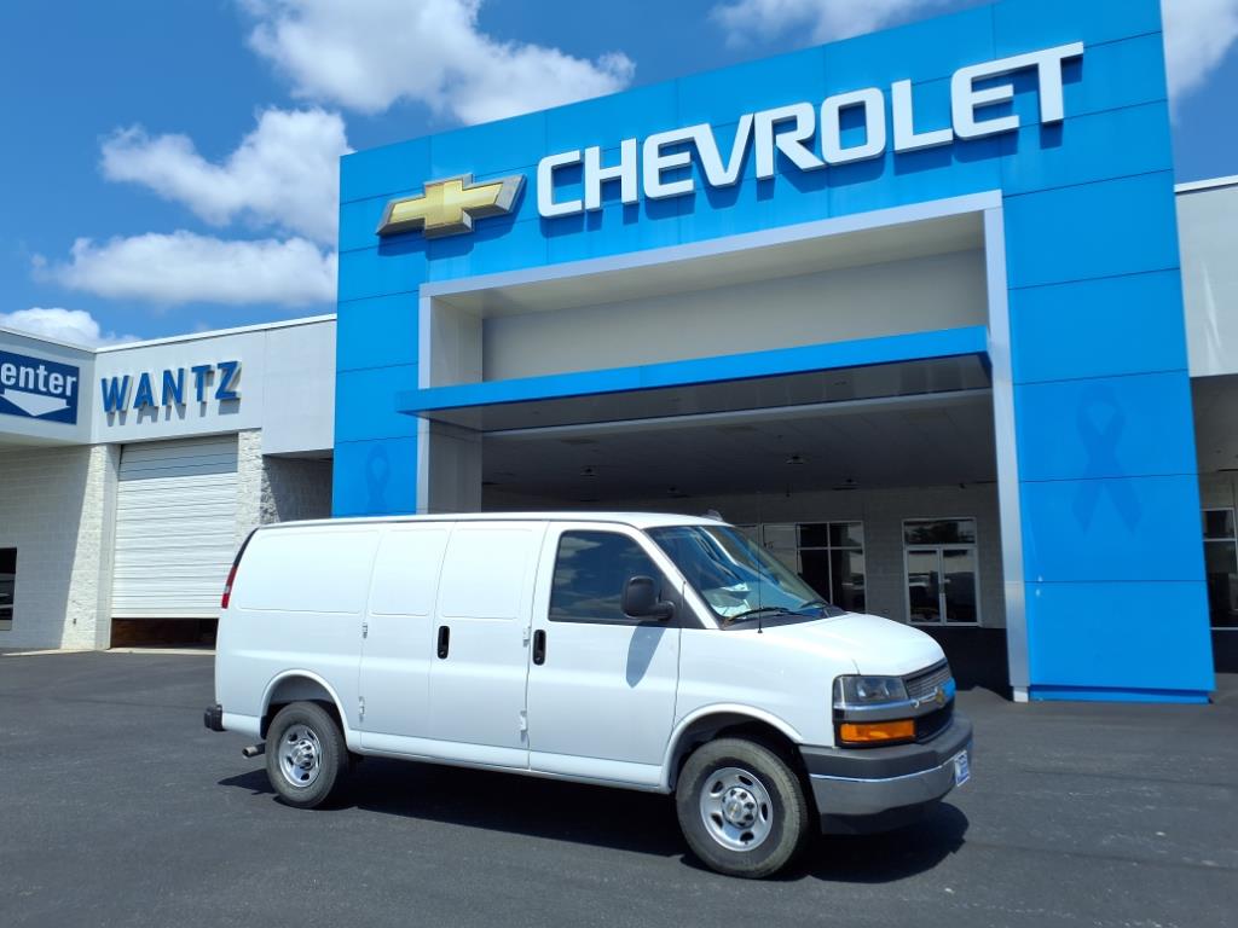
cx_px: 619
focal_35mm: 27
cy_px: 464
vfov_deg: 51.4
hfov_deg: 65.3
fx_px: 966
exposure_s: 1/2500
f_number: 1.9
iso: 40
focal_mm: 3.58
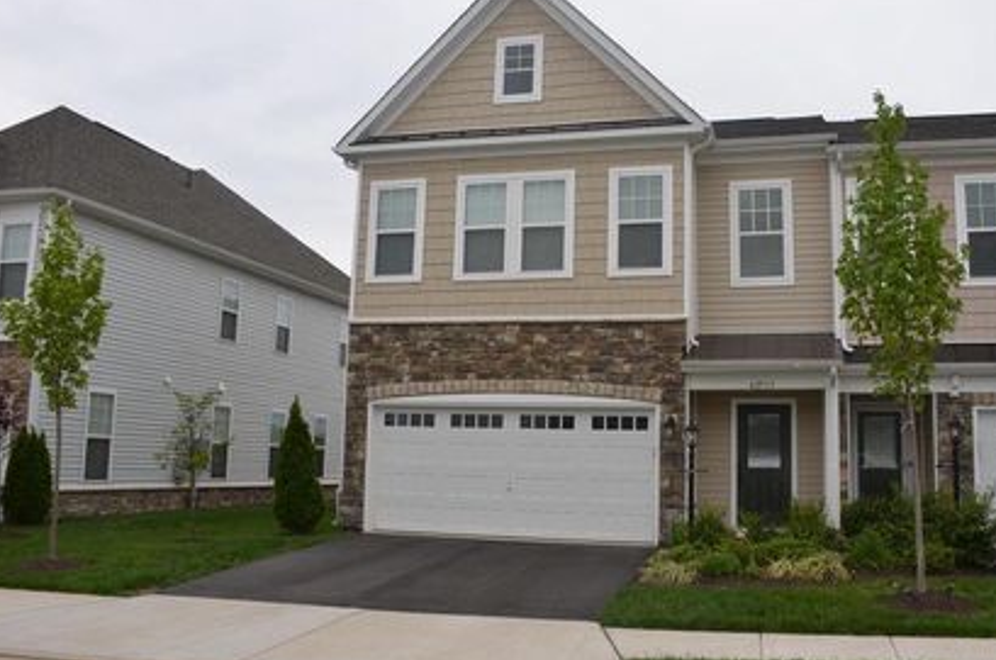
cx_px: 589
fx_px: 911
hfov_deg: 56.9
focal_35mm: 33
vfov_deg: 39.8
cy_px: 311
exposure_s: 1/250
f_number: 7.1
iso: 100
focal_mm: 18
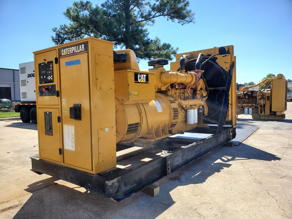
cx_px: 146
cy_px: 110
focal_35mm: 26
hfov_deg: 67.3
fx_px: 219
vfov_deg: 53.1
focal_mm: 4.3
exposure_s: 1/1135
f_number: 2.4
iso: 50
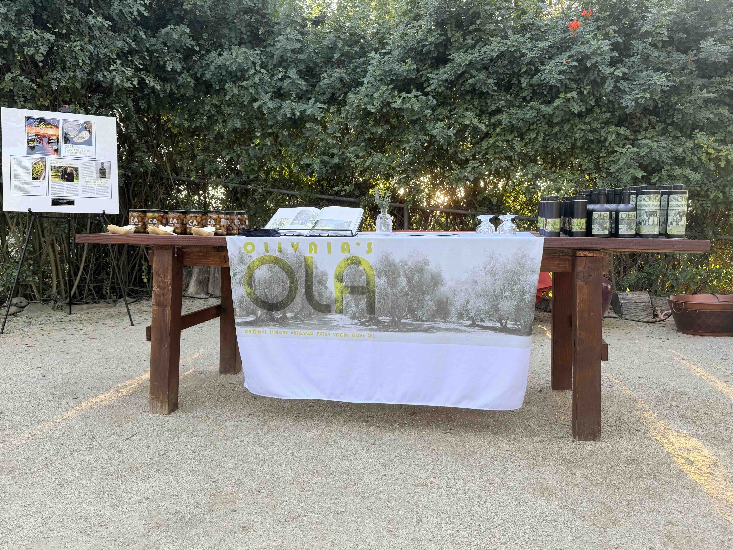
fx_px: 508
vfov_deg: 56.8
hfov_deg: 71.6
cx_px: 366
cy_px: 275
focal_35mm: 24
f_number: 1.78
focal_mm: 6.76
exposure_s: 1/120
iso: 64
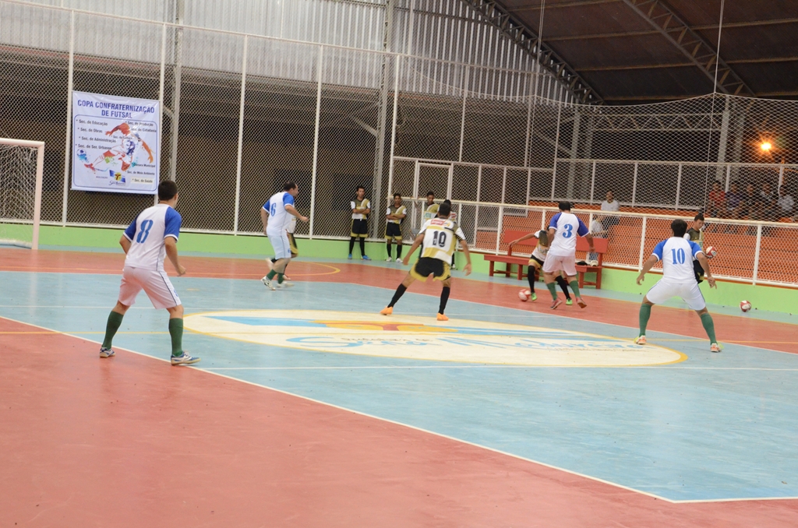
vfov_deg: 18.1
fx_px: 1659
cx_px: 399
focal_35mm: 75
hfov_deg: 27.0
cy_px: 264
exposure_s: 1/100
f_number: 10
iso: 4000
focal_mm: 50
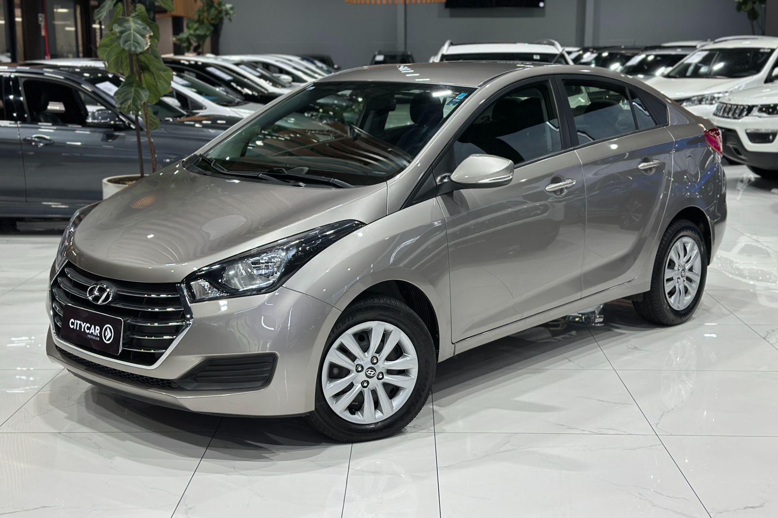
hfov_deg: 39.6
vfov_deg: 27.0
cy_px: 233
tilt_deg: -9.6
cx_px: 389
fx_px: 1080
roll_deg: +0.3
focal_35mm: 50
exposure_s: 1/120
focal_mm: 6.86
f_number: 1.78
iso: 200
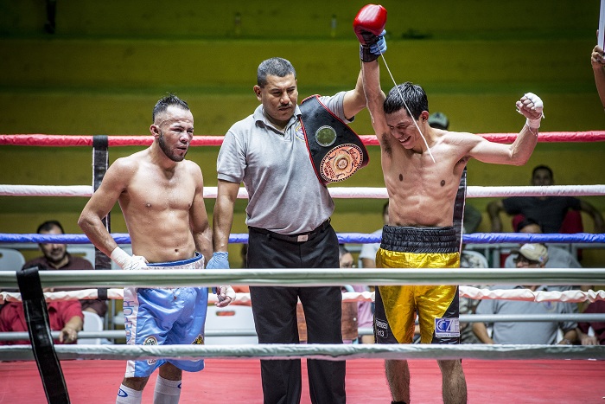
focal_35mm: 200
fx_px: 3362
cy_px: 202
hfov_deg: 10.3
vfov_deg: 6.9
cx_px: 302
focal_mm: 200
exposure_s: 1/250
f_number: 5
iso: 2000
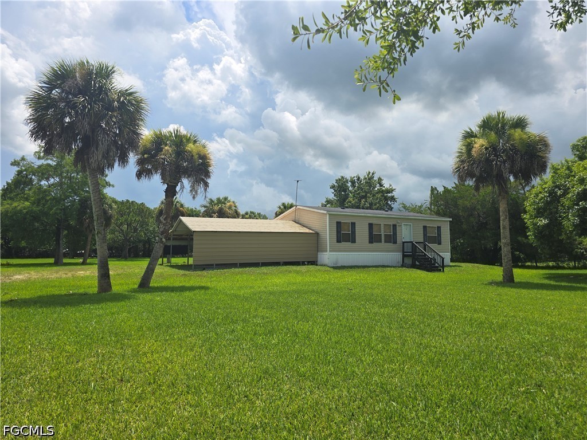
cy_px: 220
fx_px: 390
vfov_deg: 58.9
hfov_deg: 73.9
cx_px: 294
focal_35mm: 23
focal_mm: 6.3
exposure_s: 1/1047
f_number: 1.7
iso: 12
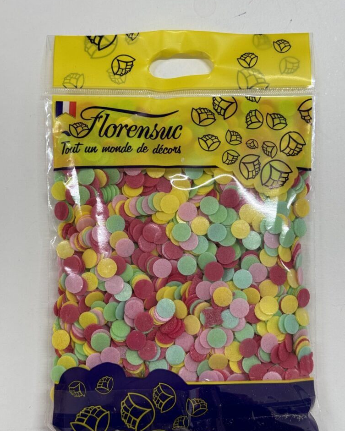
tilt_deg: -86.1
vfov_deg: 36.7
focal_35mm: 51
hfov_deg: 29.7
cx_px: 172
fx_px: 651
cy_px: 221
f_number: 1.78
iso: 100
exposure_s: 1/100
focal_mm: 6.86
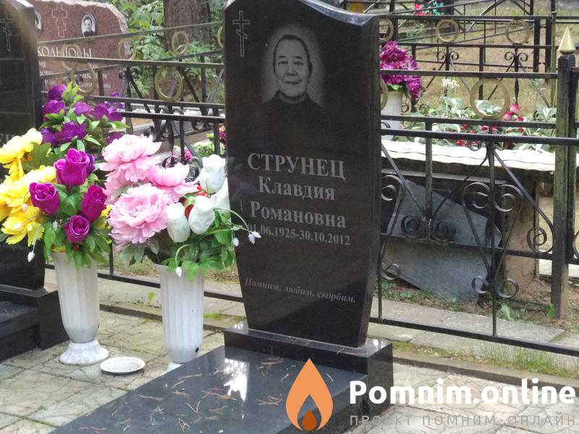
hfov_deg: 36.8
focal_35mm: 52
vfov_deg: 28.0
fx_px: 870
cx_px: 290
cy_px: 217
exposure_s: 1/60
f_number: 2.6
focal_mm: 5.99
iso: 800
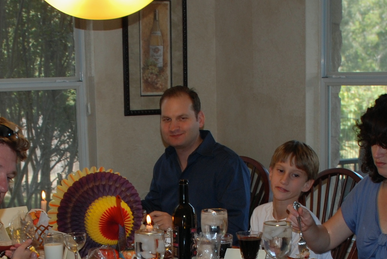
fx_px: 1001
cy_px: 274
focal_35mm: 93
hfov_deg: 21.9
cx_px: 156
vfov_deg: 14.5
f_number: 3.8
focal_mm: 22
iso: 200
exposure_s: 1/60
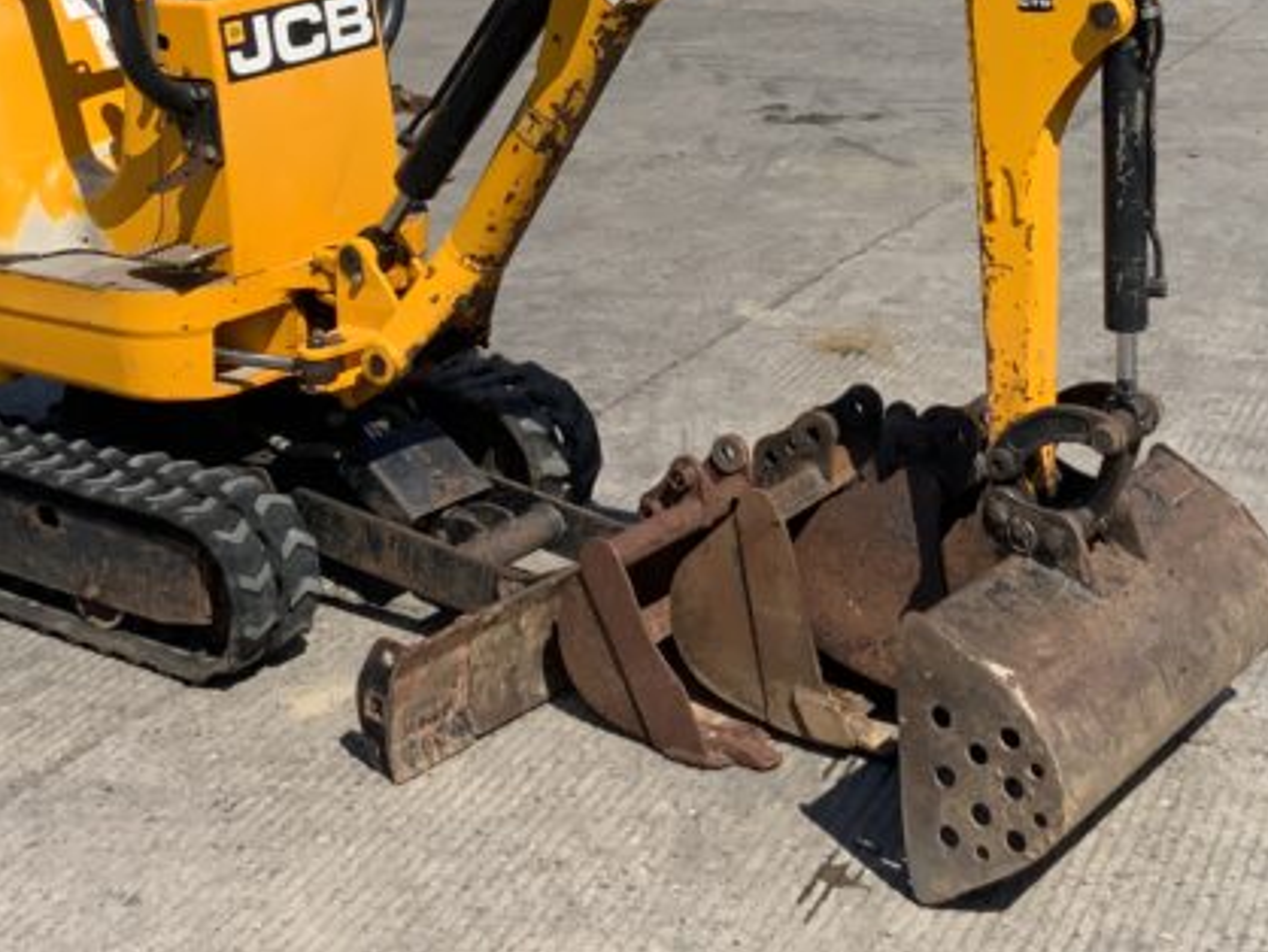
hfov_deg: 27.3
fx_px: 2602
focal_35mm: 71
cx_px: 819
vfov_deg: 20.2
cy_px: 58
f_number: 1.8
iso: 20
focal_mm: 3
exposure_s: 1/2320
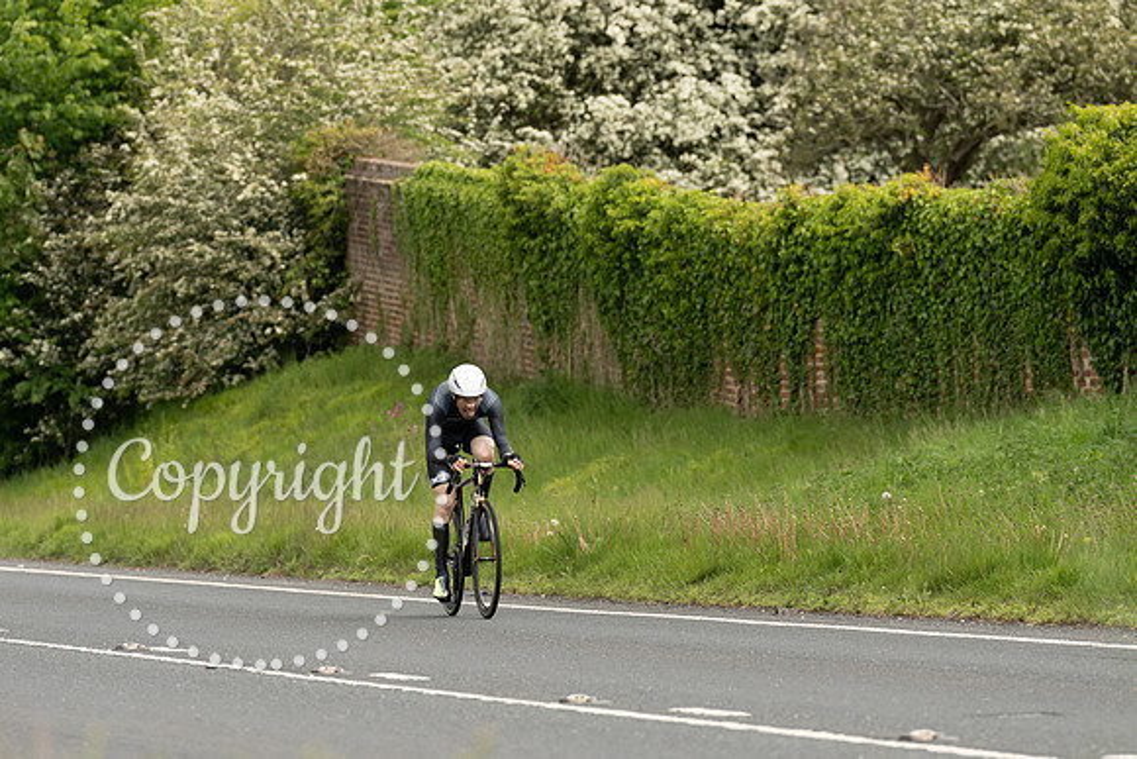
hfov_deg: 7.8
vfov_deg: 5.2
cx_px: 451
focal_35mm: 266
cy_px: 412
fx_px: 8387
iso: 640
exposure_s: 1/1000
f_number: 4.5
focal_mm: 200
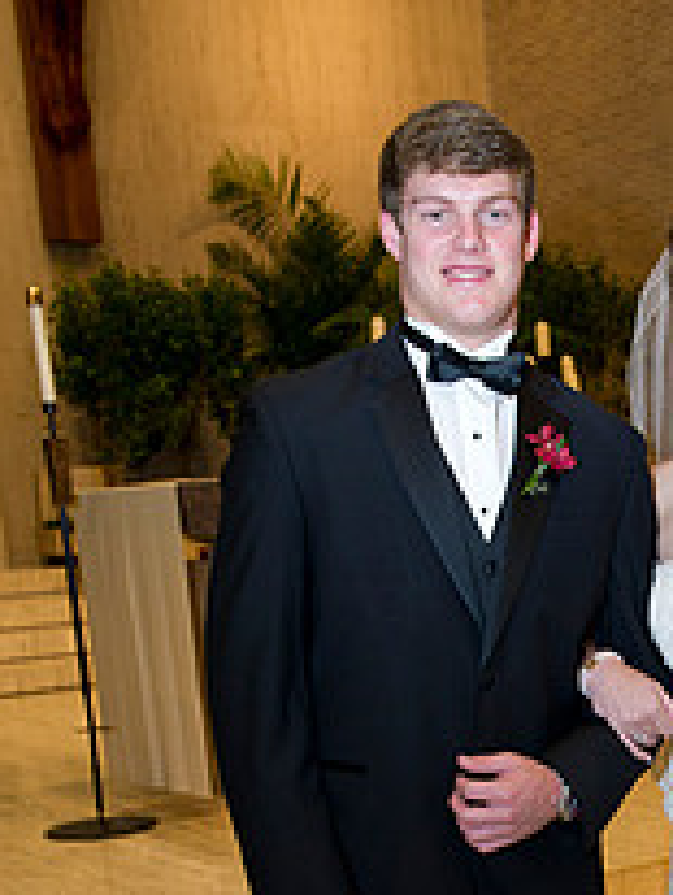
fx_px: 1733
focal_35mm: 67
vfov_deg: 27.5
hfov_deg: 21.4
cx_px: 640
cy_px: 869
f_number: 5.6
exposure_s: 1/60
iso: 800
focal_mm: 32
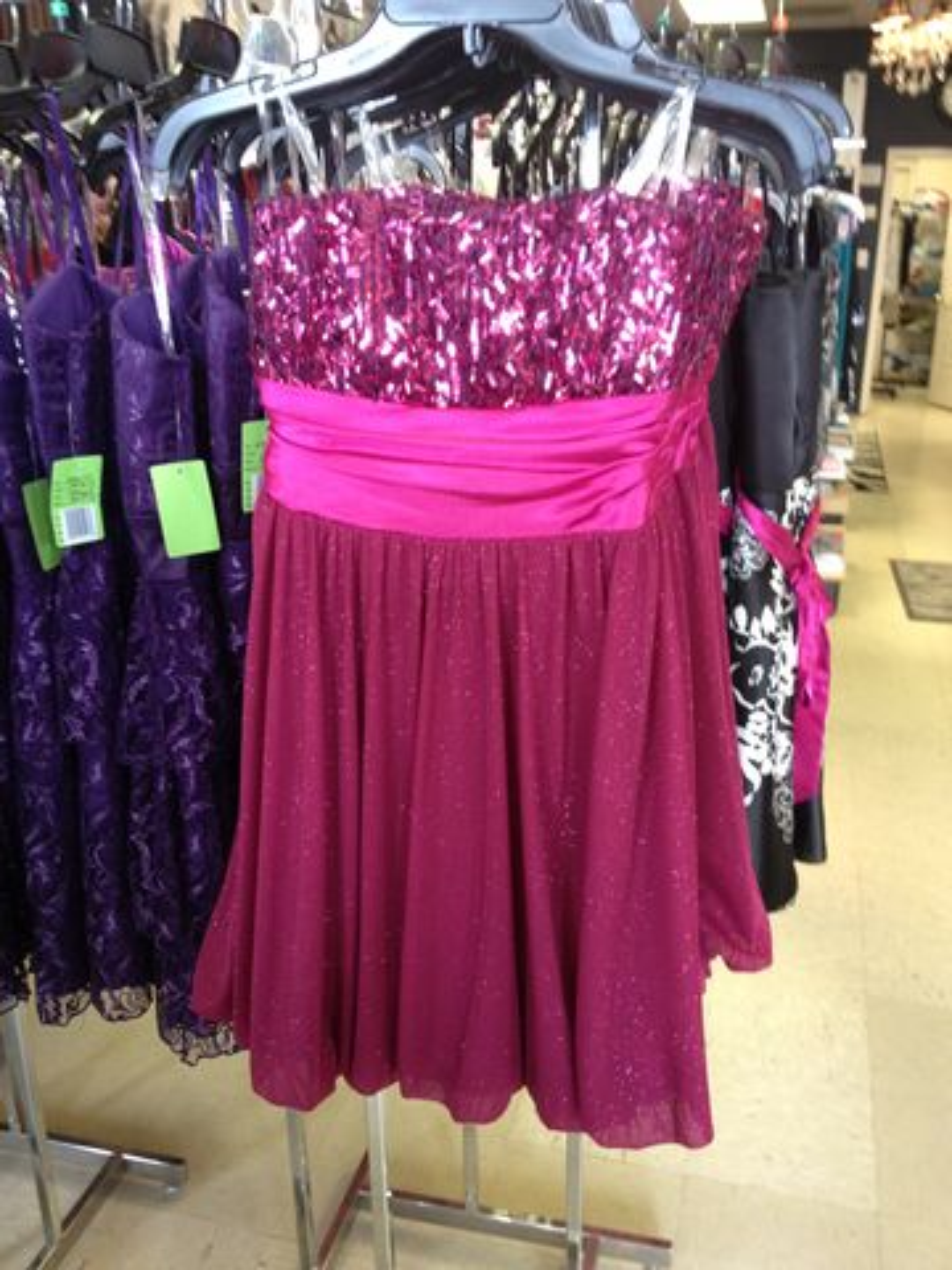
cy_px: 635
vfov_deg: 52.6
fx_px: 1283
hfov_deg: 40.7
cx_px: 476
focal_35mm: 35
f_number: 2.4
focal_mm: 4.28
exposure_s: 1/20
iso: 125
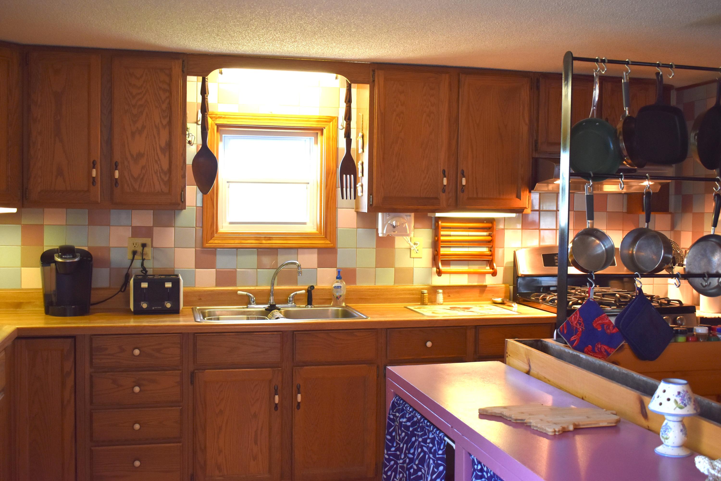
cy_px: 240
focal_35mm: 40
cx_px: 360
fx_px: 811
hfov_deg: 47.9
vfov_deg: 33.0
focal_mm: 27
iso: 640
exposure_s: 1/60
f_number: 4
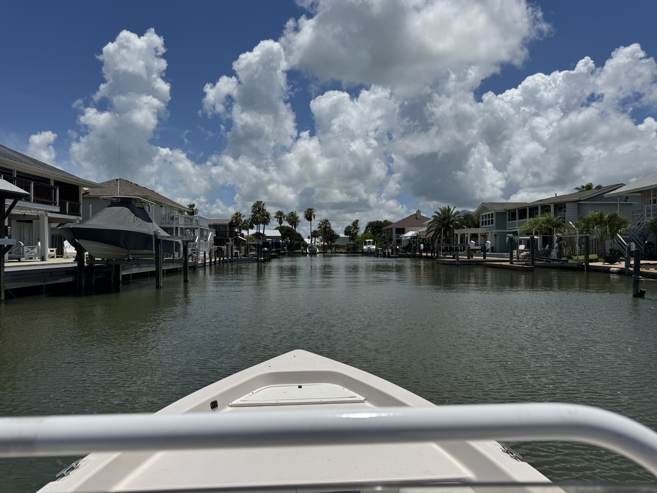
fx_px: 456
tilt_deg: +1.0
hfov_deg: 71.6
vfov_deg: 56.8
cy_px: 246
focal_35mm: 24
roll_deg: -0.3
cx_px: 328
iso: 64
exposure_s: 1/12346
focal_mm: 6.76
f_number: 1.78
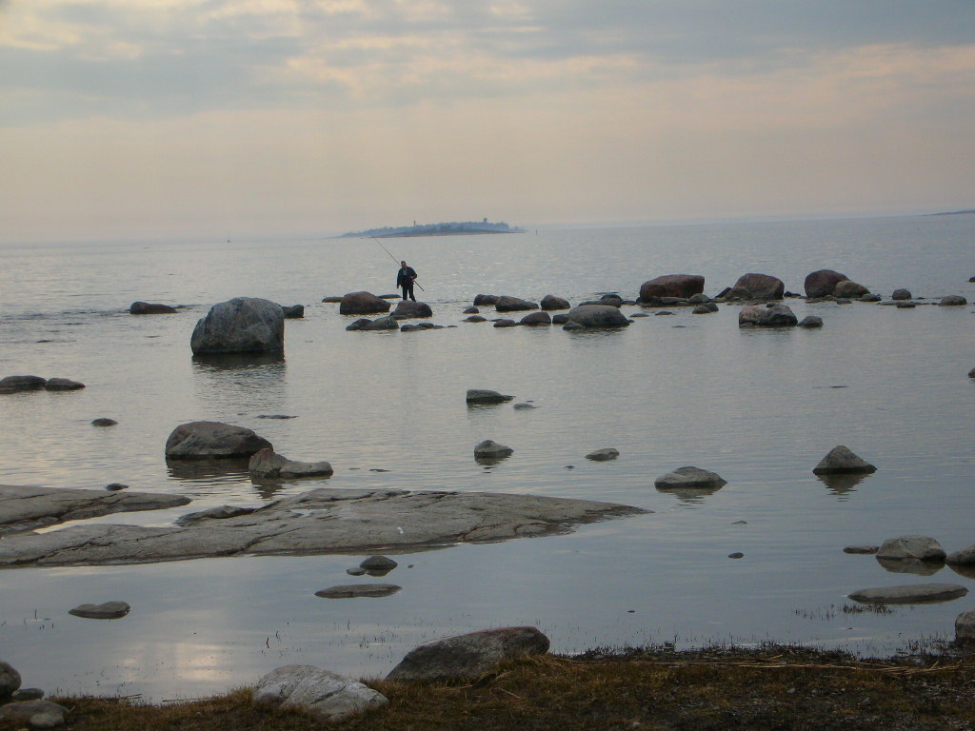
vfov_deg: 14.1
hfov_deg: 18.7
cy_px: 366
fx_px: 2957
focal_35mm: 105
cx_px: 488
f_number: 15.1
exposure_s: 1/59.8
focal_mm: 17.4
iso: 50
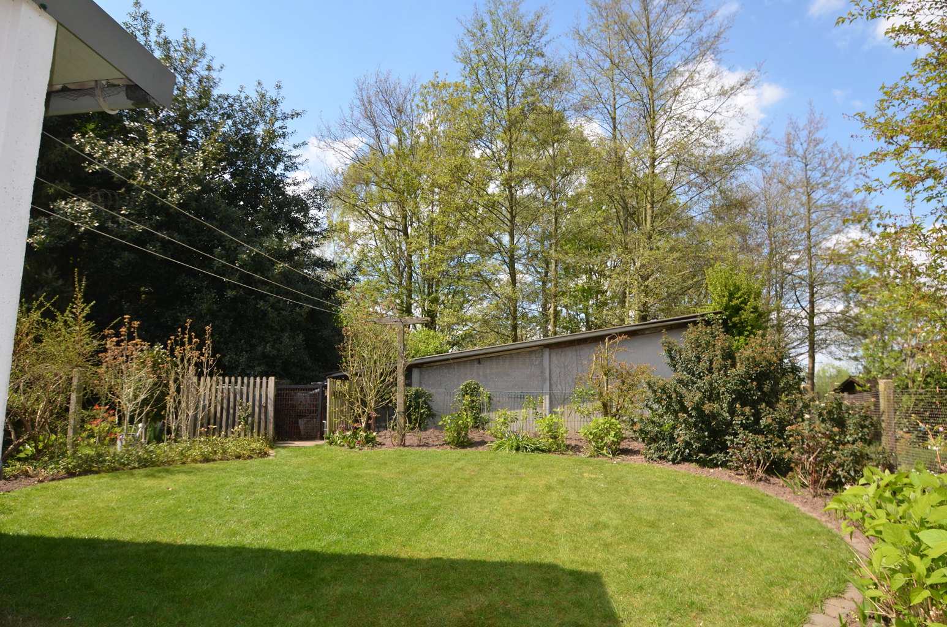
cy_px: 314
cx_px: 474
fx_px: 551
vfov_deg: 59.3
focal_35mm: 21
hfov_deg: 81.3
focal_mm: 14
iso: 100
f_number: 6.3
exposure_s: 1/250
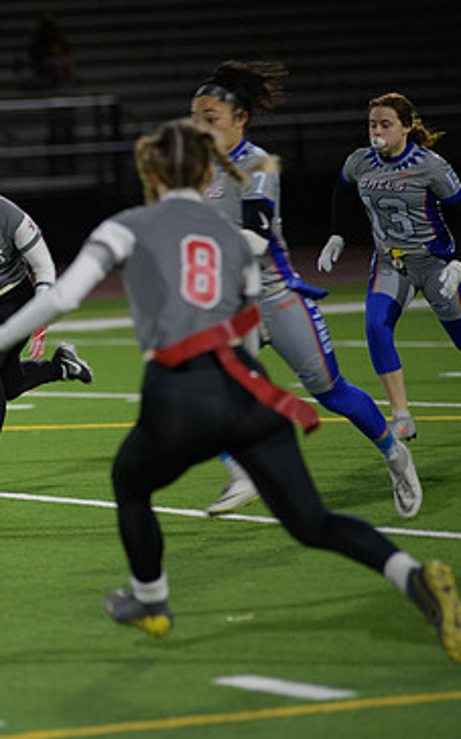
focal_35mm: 325
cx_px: -93
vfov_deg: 6.5
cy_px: 364
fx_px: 6543
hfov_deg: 4.0
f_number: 2.8
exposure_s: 1/200
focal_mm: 200
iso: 720
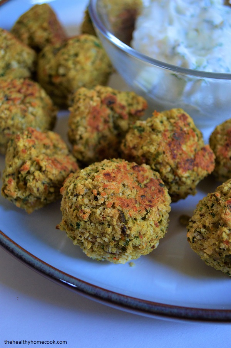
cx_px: 116
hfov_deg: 30.8
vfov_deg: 45.0
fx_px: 419
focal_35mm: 44
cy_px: 174
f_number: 4.5
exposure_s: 1/50
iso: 800
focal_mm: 29
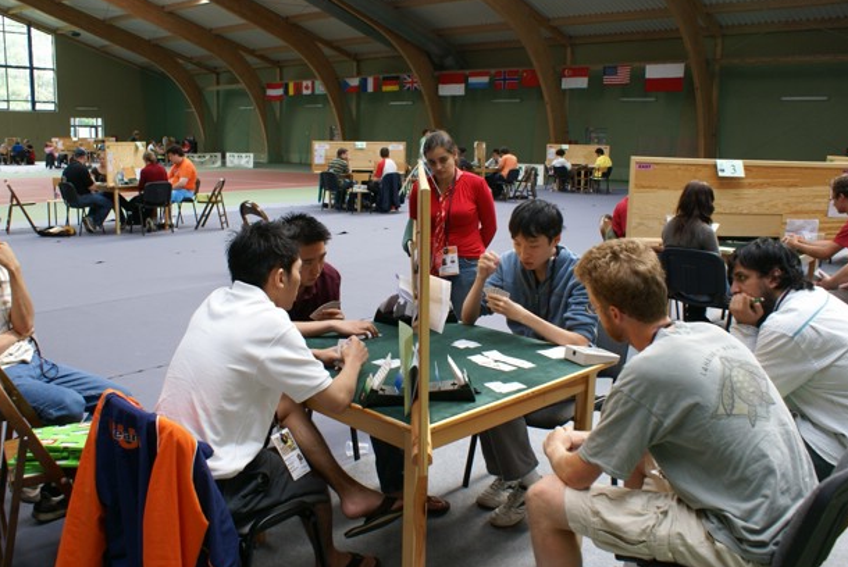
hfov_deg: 60.2
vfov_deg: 42.4
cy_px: 284
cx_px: 410
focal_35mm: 31
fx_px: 731
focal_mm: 18
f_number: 5.6
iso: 200
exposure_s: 1/30
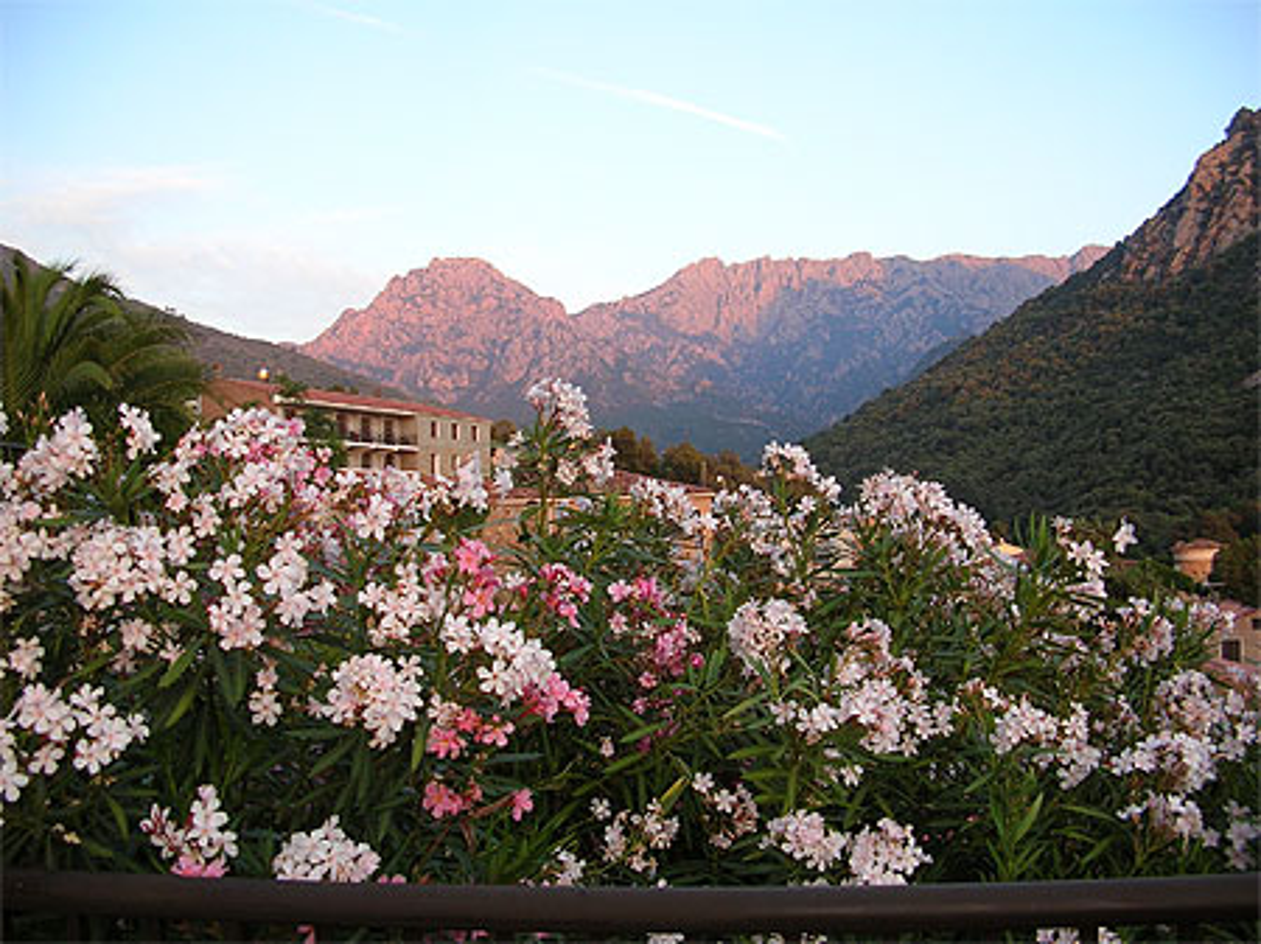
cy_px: 472
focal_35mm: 35
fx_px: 1274
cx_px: 630
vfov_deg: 40.7
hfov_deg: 52.7
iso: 50
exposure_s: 1/46.8
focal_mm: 5.8
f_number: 2.8
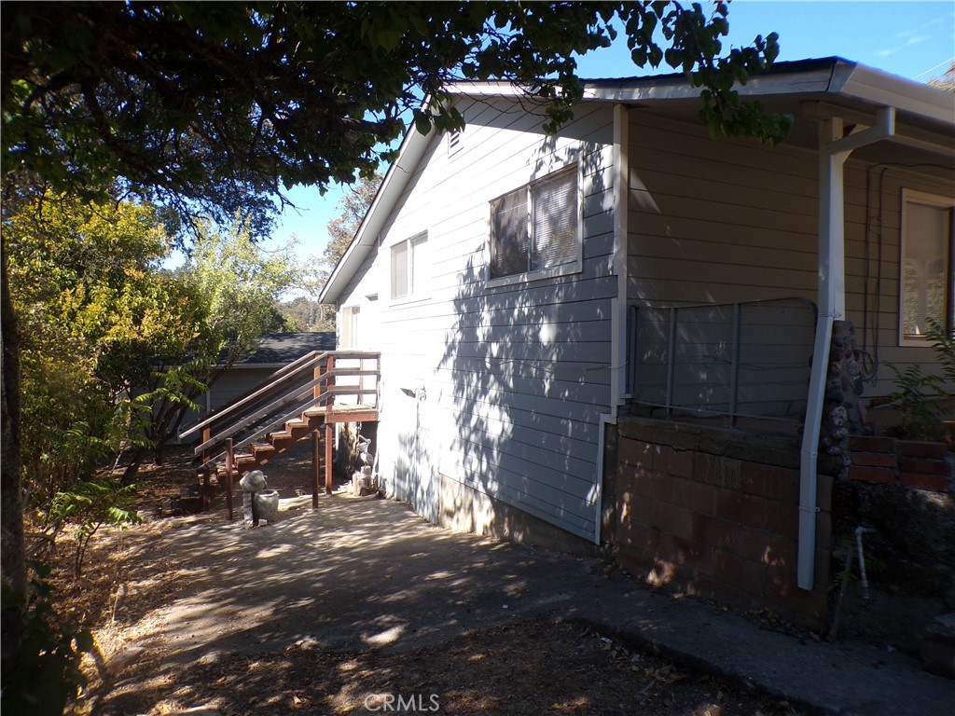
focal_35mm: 24
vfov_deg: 56.8
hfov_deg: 71.6
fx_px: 662
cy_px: 358
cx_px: 478
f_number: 3
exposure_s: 1/450
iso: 100
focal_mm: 4.3
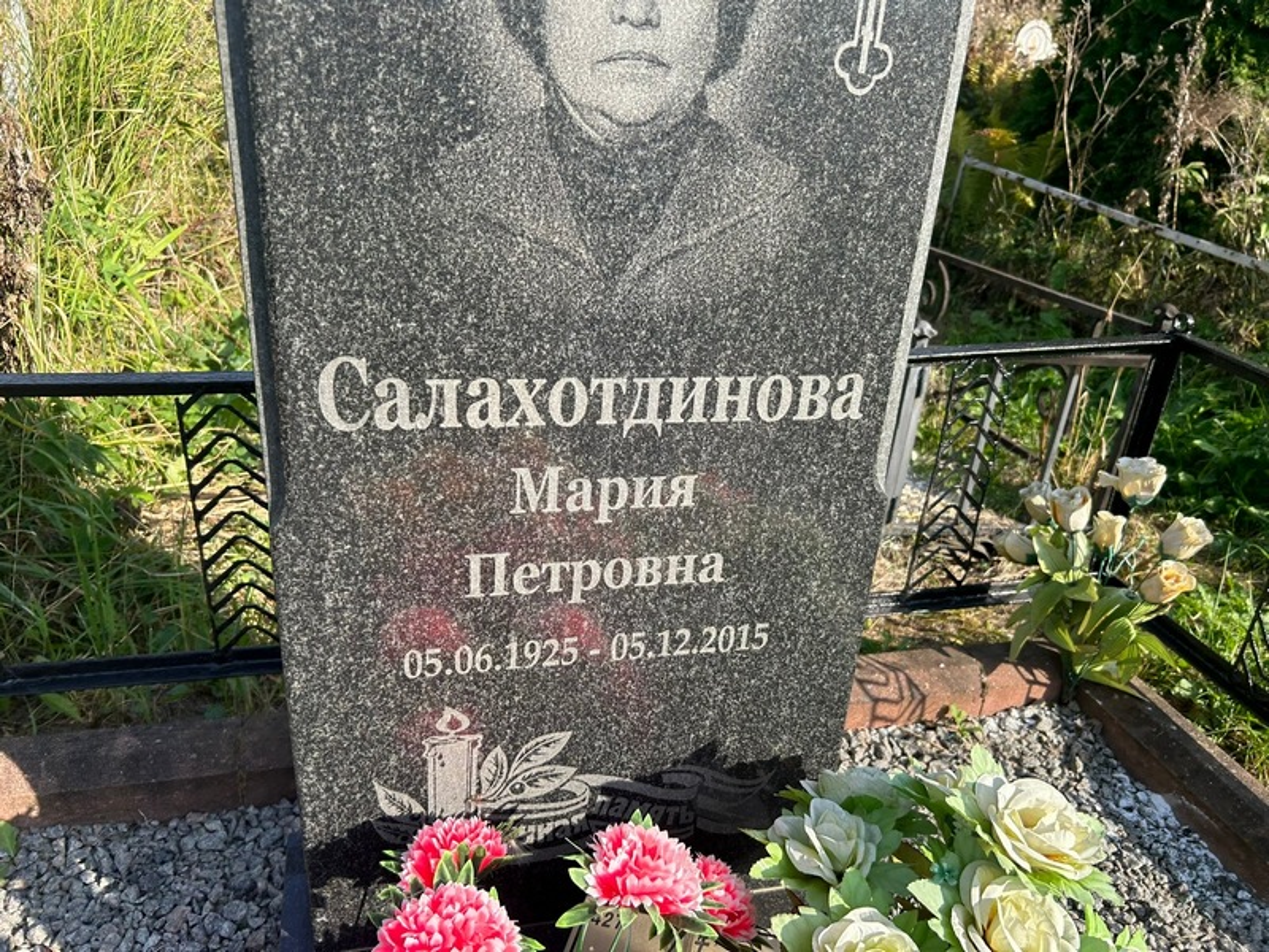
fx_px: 953
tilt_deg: -31.9
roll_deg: -4.2
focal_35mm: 26
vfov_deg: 53.1
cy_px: 476
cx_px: 634
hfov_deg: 67.3
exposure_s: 1/1901
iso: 50
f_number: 1.5
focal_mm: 5.7
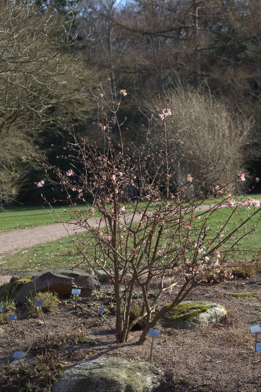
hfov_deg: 14.1
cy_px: 196
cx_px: 130
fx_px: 1056
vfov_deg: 21.0
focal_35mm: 97
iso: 100
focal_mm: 100
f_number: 8
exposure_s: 1/100
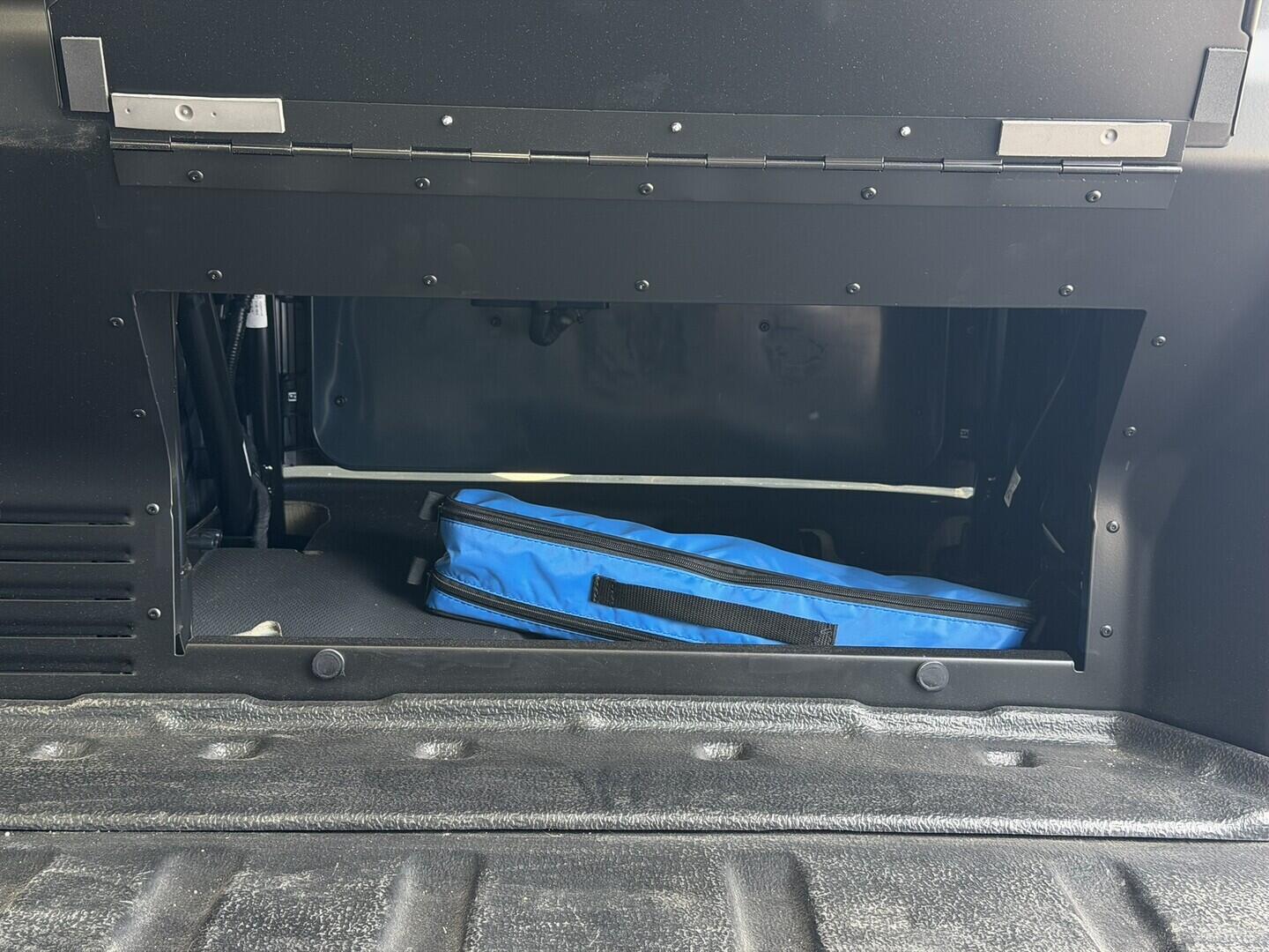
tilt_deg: -10.4
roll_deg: +1.1
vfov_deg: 30.3
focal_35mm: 48
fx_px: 1760
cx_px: 634
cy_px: 476
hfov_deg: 39.7
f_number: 1.78
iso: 125
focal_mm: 6.76
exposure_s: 1/60
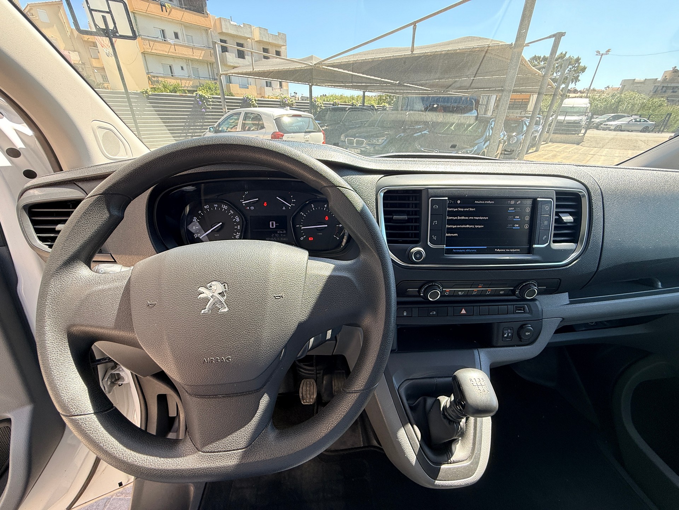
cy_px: 255
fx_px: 275
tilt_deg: -27.6
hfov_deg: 102.1
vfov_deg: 85.7
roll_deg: -1.9
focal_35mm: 14
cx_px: 340
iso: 64
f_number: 2.2
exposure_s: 1/137
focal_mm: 2.22
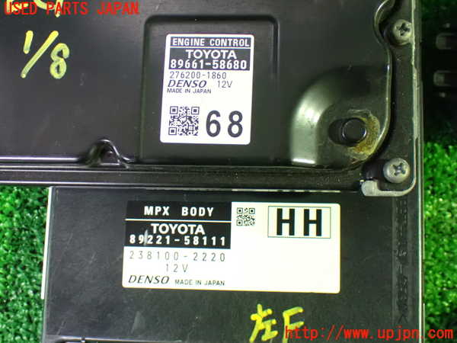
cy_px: 172
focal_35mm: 47
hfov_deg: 40.4
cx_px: 228
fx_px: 620
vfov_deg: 30.9
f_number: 3.1
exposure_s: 1/30
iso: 1600
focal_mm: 8.4
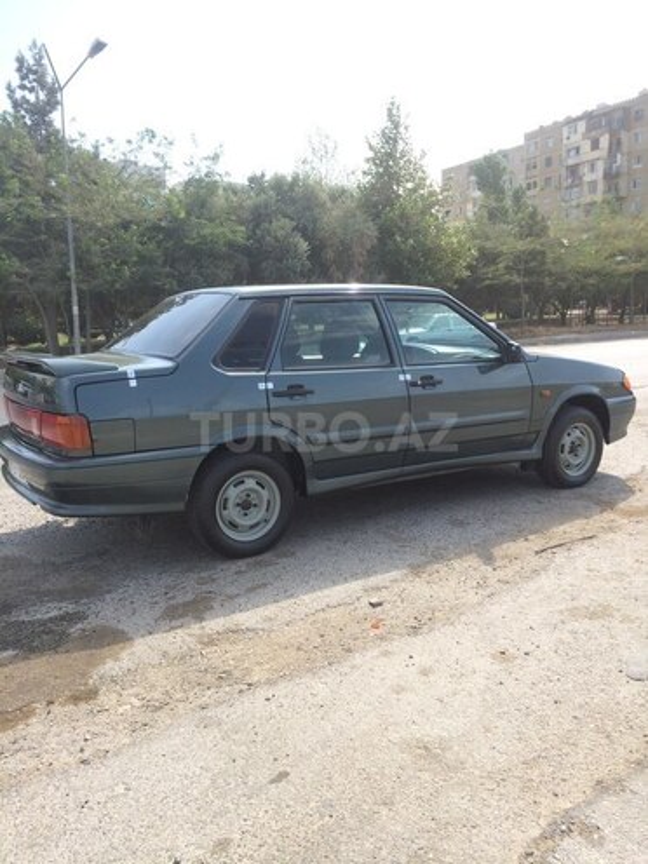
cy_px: 432
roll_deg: +1.3
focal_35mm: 29
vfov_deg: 61.7
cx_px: 324
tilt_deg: -11.5
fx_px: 724
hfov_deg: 48.2
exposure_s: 1/977
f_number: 2.2
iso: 32
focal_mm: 4.15
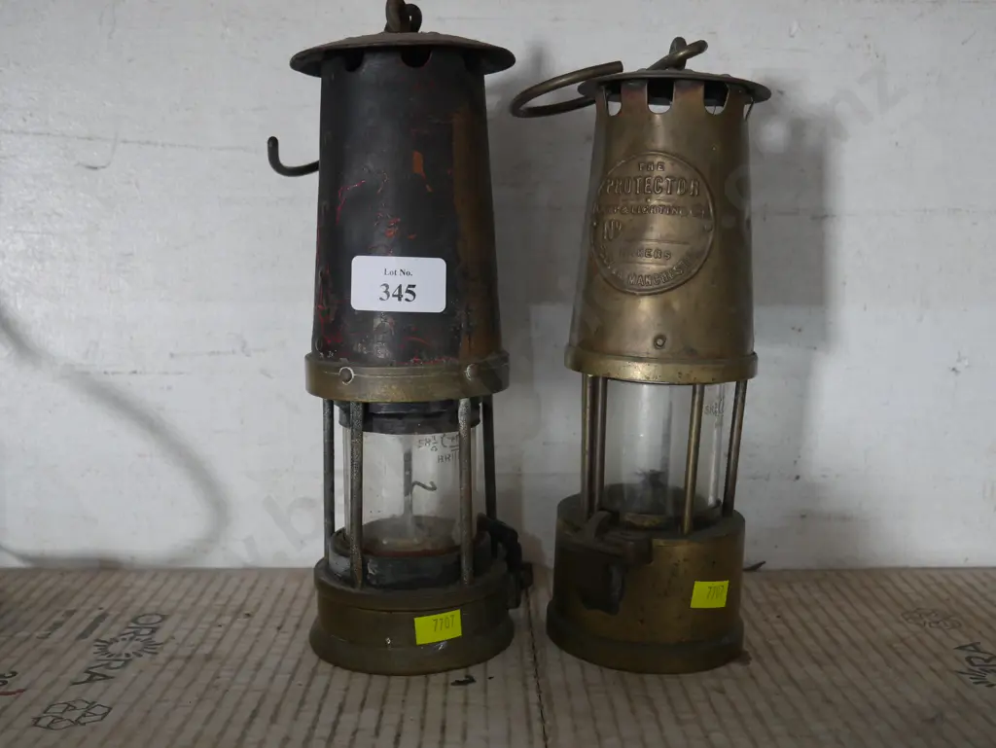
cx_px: 498
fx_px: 1036
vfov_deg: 39.7
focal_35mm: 36
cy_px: 374
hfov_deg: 51.3
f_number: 4
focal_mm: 18
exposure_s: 1/60
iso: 1250
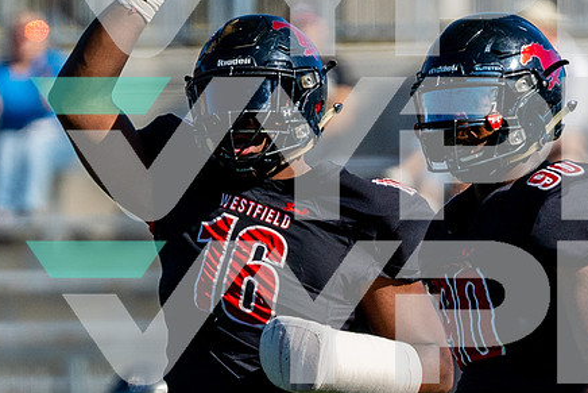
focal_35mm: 834
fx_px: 13626
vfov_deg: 1.6
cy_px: 315
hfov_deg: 2.5
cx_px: 125
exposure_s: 1/3200
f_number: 2.8
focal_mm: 200
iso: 400
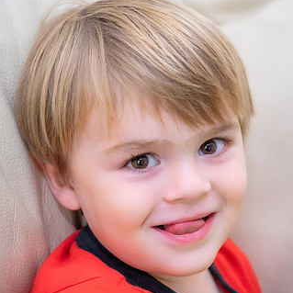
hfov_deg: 19.1
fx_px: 862
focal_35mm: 90
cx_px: 241
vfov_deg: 19.3
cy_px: 167
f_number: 4
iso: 1600
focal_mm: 50
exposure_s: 1/90
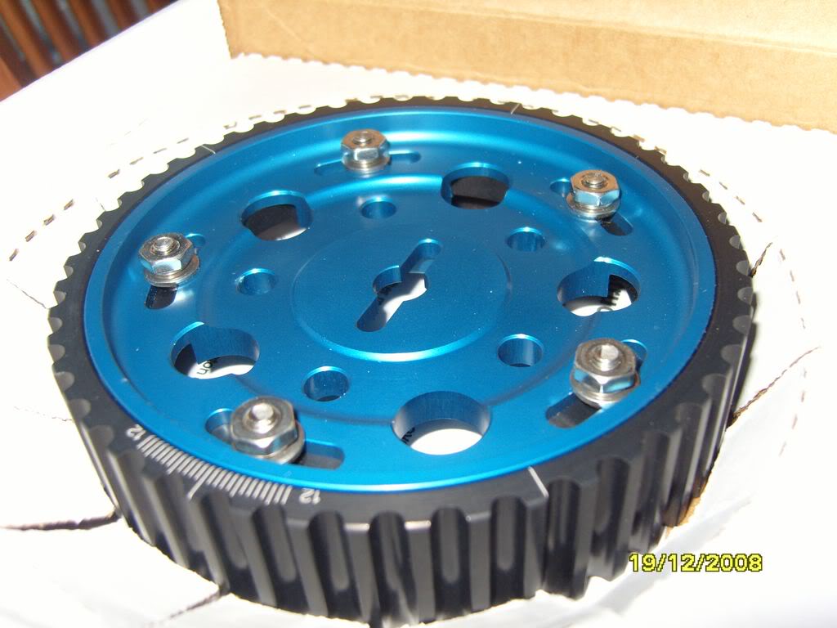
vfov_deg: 40.7
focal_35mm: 35
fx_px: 846
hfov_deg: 52.6
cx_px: 418
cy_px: 314
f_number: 2.8
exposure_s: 1/30
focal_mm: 7.4
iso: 100
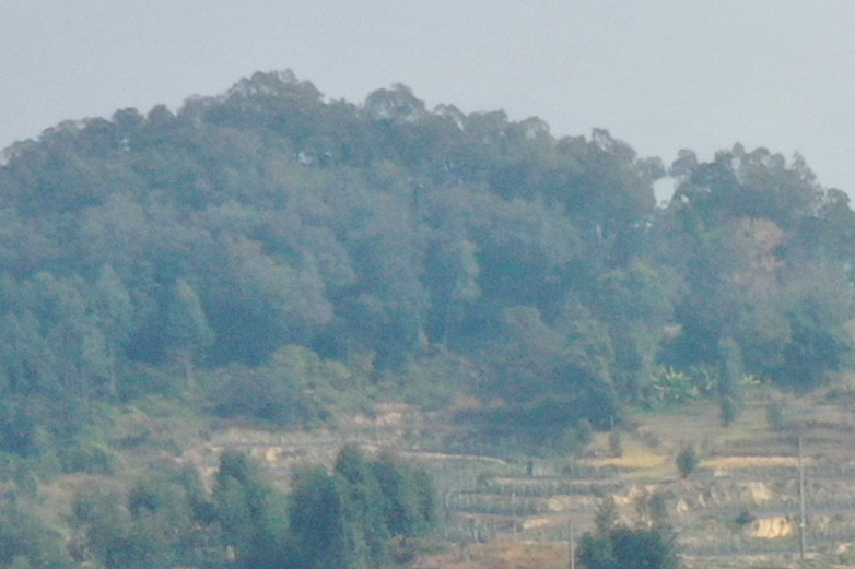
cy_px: 1453
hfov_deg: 9.9
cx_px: 1601
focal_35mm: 196
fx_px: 4654
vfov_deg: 6.6
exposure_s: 1/120
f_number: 10
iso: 100
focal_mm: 10.26
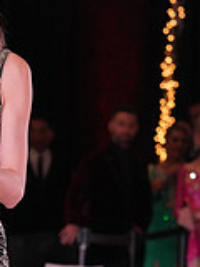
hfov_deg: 3.9
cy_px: 329
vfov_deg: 5.2
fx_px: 2897
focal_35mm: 376
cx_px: -21
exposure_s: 1/200
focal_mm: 108
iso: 2000
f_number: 5
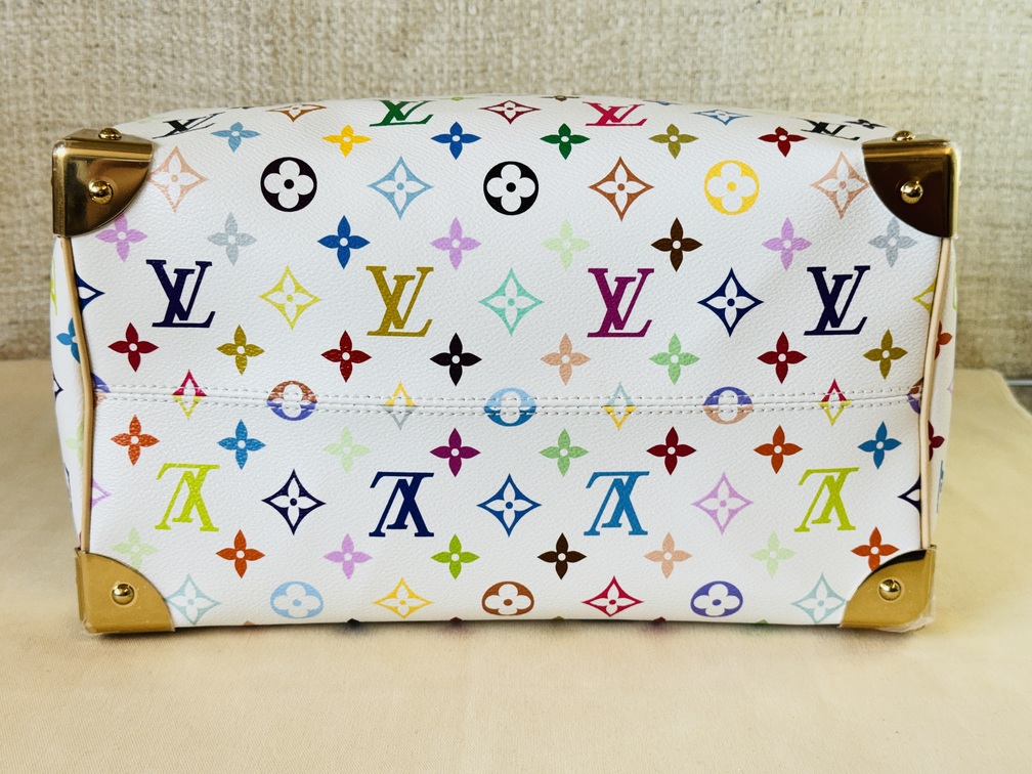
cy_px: 387
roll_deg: -0.4
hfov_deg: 39.7
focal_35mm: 48
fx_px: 1431
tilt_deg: -15.3
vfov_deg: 30.3
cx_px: 516
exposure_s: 1/100
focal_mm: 6.76
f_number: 1.78
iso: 50
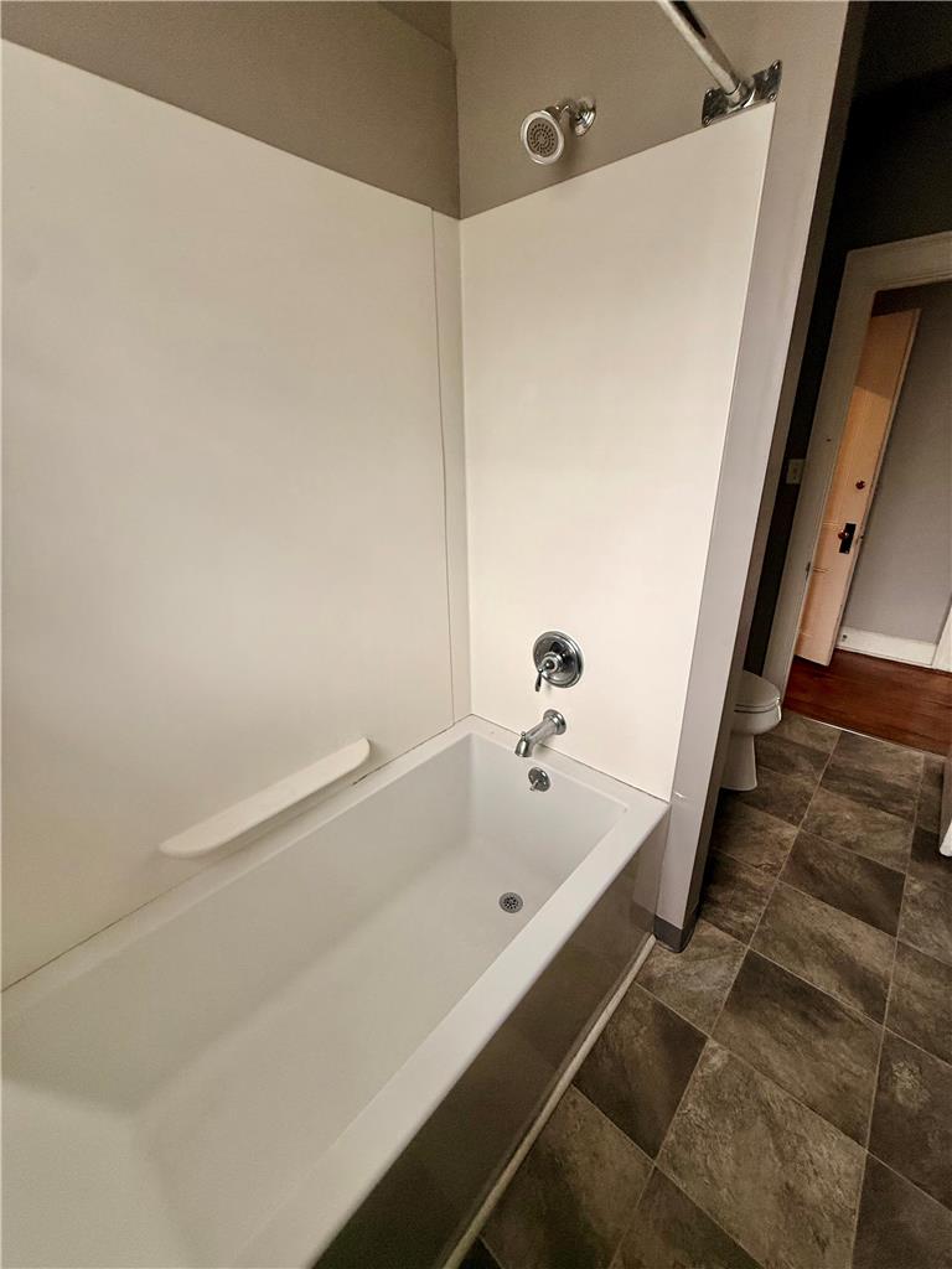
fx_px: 513
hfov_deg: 85.7
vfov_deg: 102.1
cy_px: 634
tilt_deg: -21.1
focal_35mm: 14
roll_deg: +1.0
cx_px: 476
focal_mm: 2.22
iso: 200
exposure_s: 1/99
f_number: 2.2
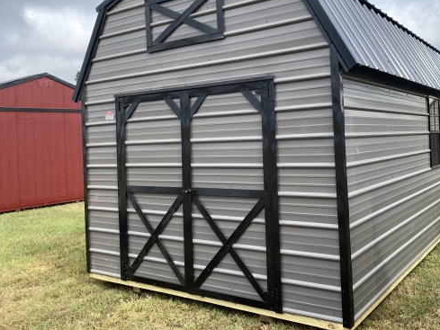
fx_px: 432
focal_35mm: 34
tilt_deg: +2.6
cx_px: 271
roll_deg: +0.4
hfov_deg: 53.4
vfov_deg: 41.6
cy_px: 131
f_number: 1.8
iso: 32
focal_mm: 4.25
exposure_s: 1/1362
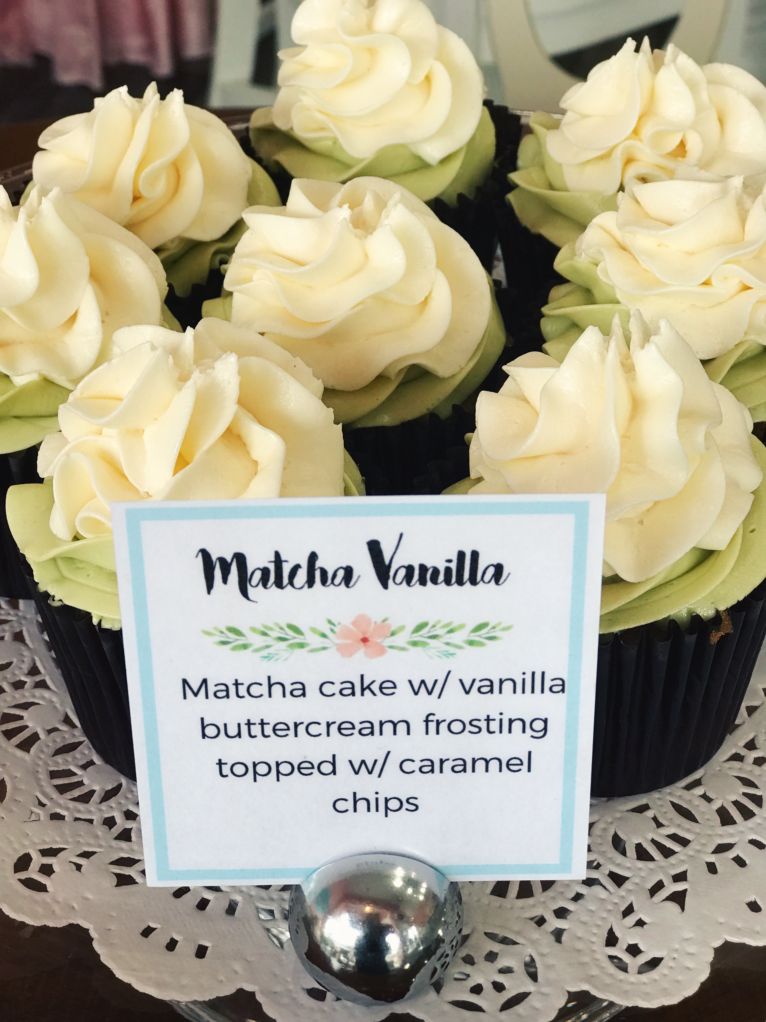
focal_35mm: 57
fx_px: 1682
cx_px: 383
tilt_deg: -38.9
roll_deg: +0.1
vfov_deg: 33.8
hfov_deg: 25.7
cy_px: 511
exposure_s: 1/60
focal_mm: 6.6
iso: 32
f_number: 2.8
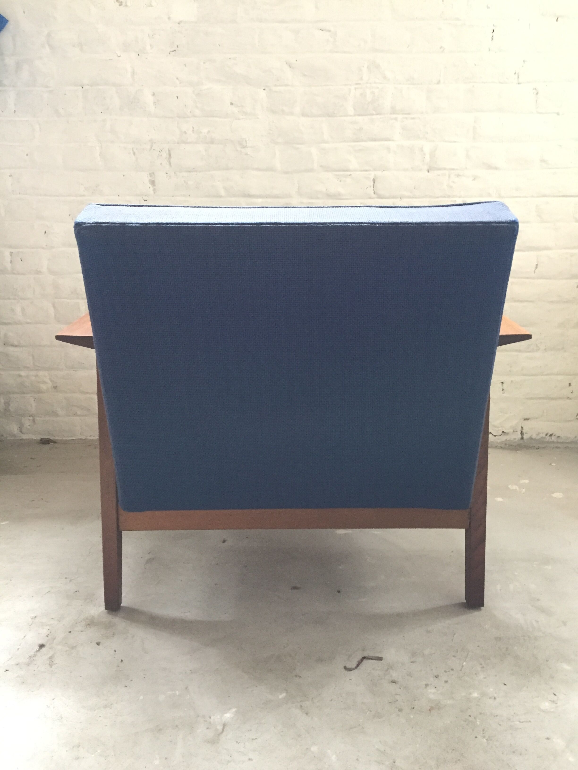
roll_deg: +0.4
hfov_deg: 48.2
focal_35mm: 29
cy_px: 385
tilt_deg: -14.2
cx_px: 289
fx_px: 646
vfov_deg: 61.7
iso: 250
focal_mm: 4.15
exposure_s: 1/20
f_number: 2.2
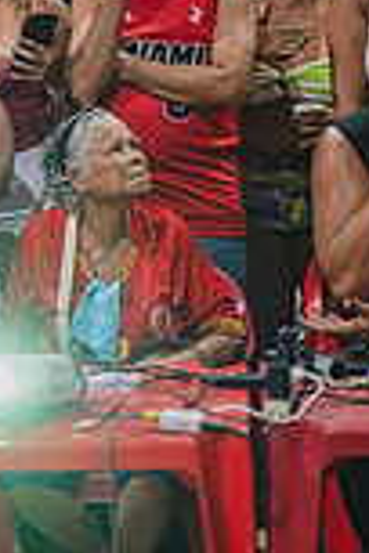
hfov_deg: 9.3
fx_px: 2260
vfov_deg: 13.9
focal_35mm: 147
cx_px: -22
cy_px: 127
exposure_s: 1/500
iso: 800
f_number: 1.2
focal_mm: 50
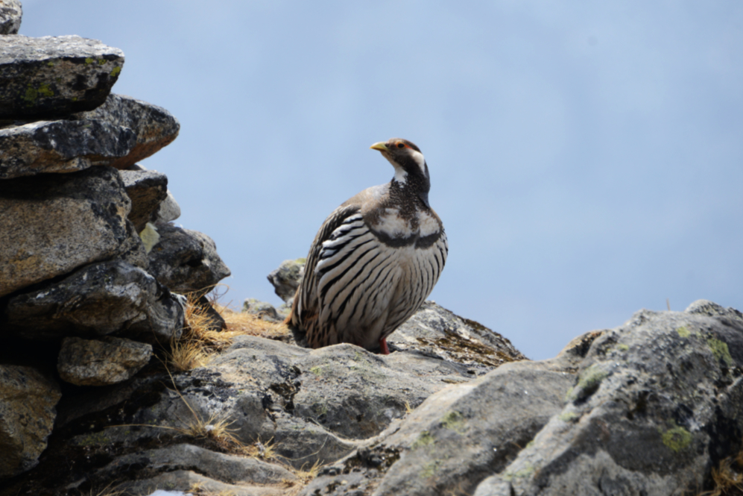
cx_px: 371
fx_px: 6213
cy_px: 248
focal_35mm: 301
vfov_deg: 4.6
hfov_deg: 6.8
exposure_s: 1/1000
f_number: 6.3
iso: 320
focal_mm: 300
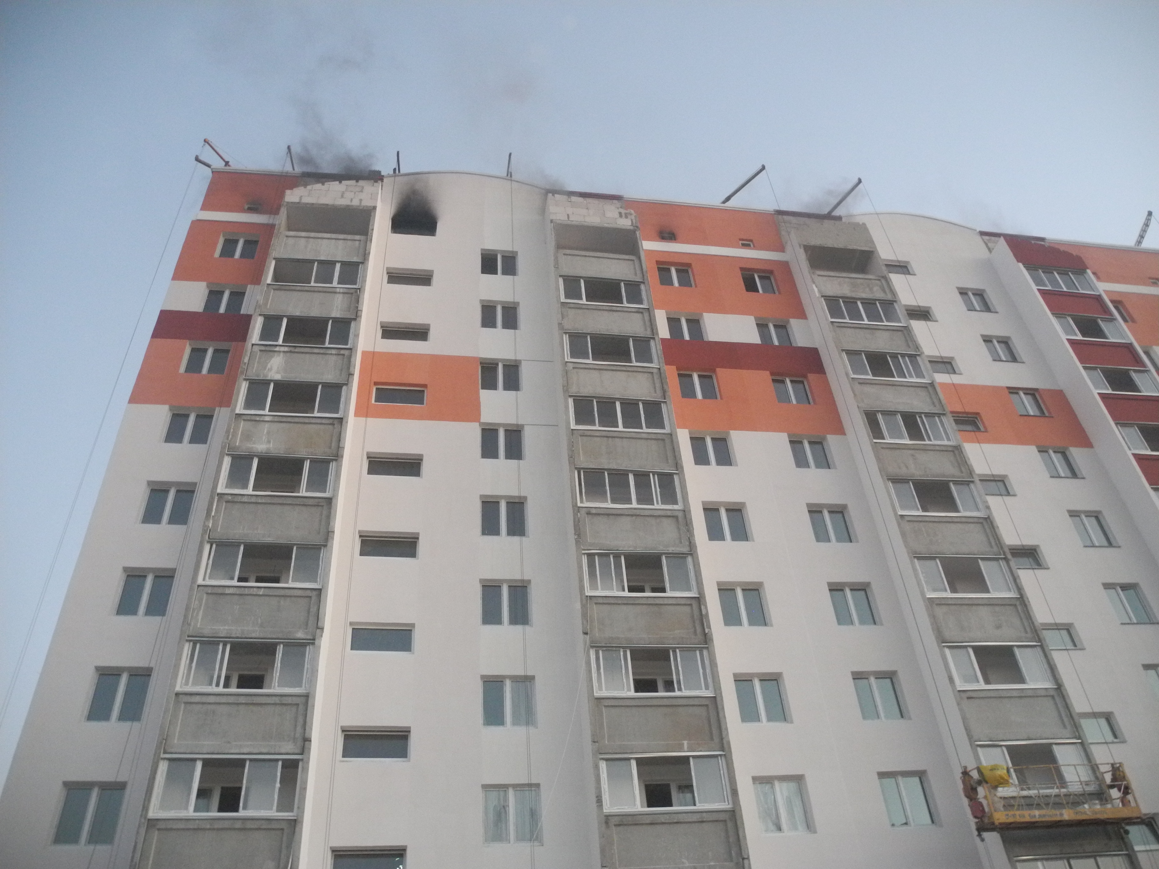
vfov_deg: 49.7
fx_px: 937
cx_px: 580
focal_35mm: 28
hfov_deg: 63.4
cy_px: 434
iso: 560
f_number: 2.8
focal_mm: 6
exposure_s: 1/30
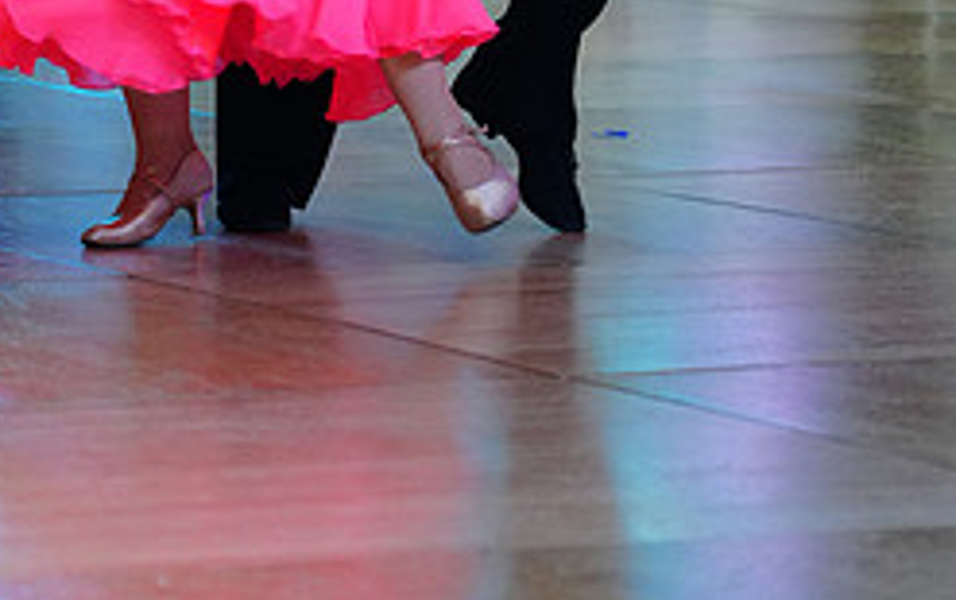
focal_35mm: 251
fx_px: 6547
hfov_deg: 8.3
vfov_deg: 5.2
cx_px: 257
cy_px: -430
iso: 2000
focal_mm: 105
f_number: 4
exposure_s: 1/400
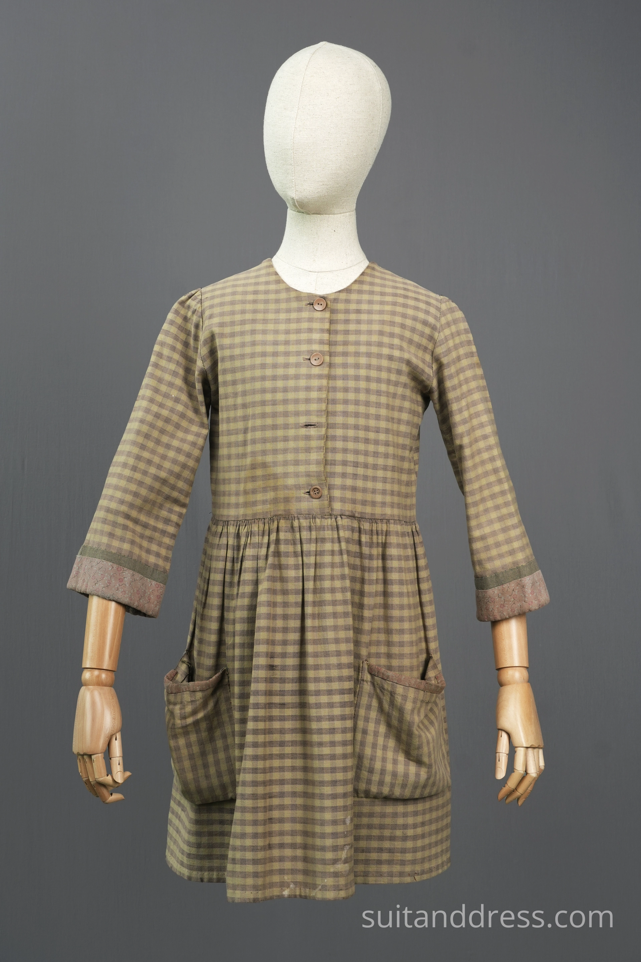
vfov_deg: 34.2
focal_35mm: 58
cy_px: 481
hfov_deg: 23.2
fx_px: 1562
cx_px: 320
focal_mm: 39
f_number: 8
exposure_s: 1/30
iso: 320
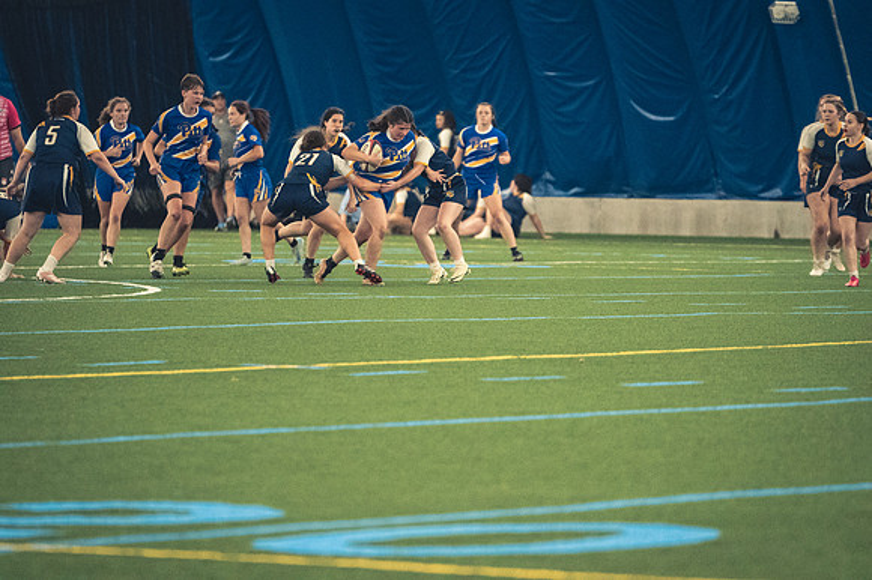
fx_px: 7262
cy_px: 290
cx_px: 436
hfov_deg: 6.9
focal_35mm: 300
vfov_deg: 4.6
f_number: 2.8
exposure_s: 1/500
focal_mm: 200
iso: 12800
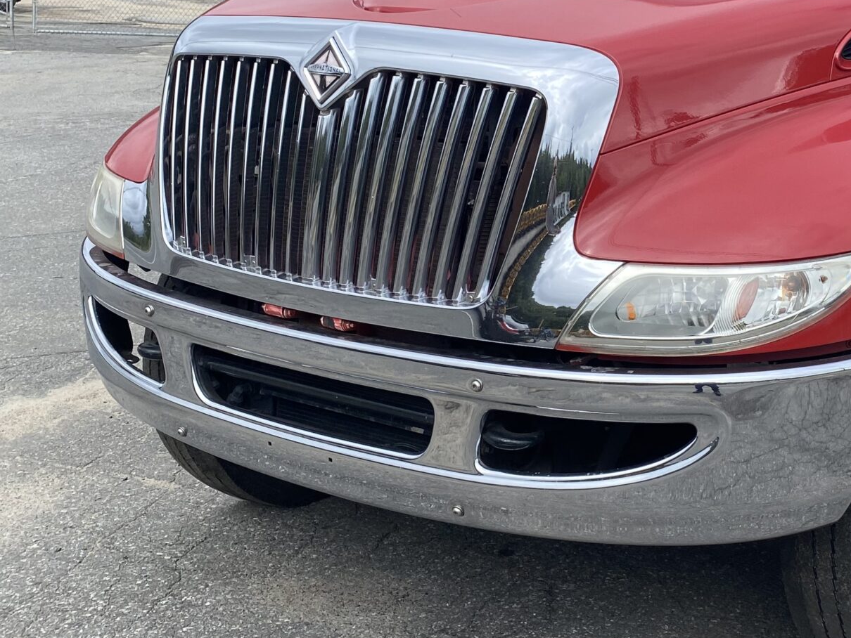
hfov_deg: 33.7
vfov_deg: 26.4
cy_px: 196
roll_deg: -1.5
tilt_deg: -6.4
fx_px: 1352
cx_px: 709
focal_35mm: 55
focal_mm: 4.25
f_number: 1.8
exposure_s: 1/1377
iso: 32
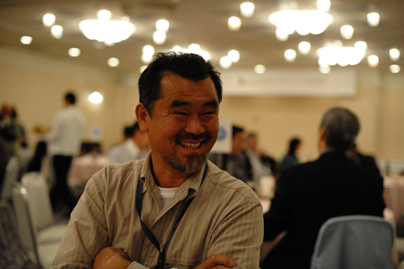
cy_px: 134
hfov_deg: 39.6
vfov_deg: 27.0
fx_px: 561
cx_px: 202
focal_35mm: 50
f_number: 2.8
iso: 900
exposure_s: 1/100
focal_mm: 50
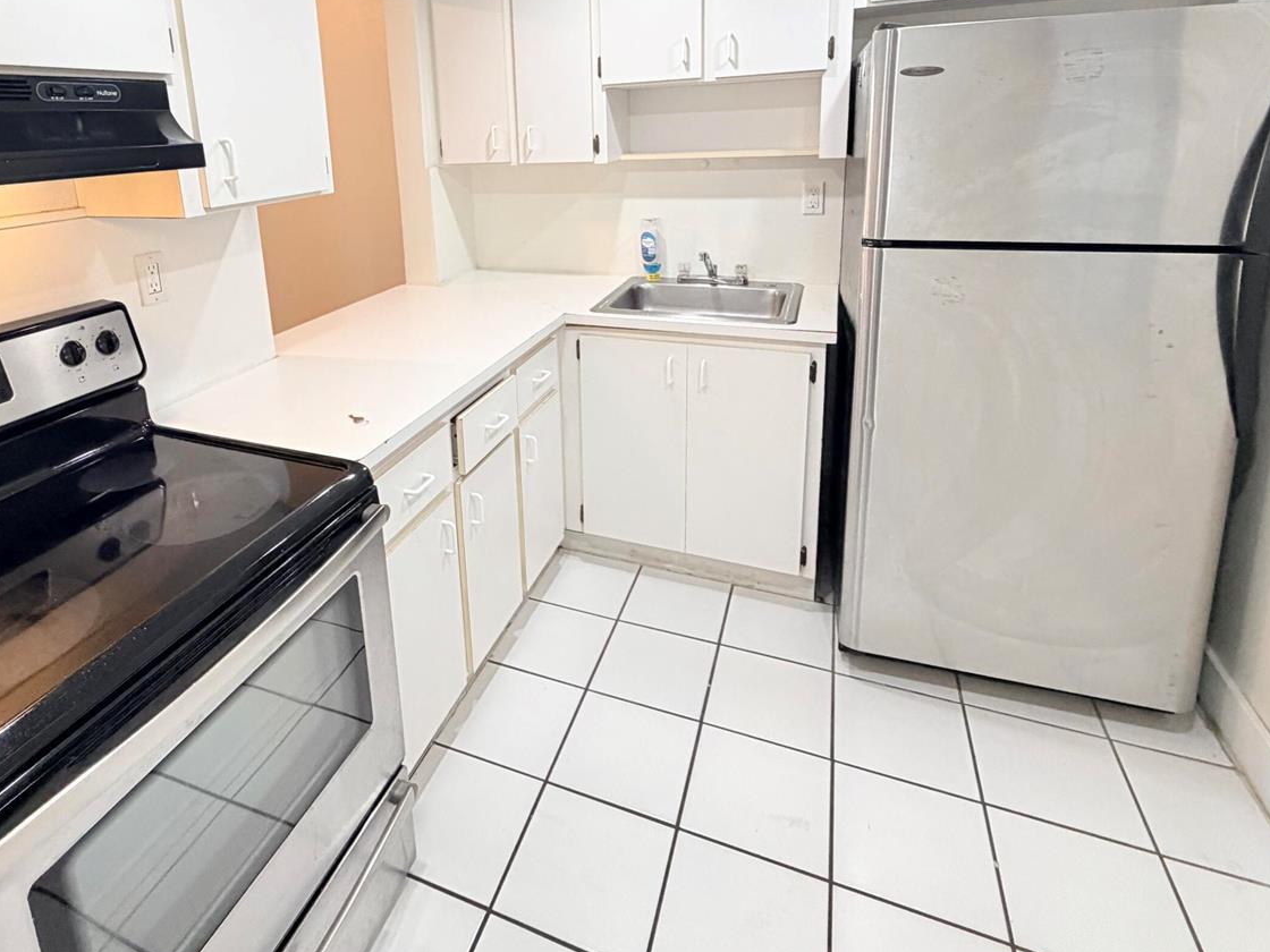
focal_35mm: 20
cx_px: 522
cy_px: 284
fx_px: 734
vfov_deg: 63.5
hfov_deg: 81.0
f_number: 2.2
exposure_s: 1/120
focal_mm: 2.22
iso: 320
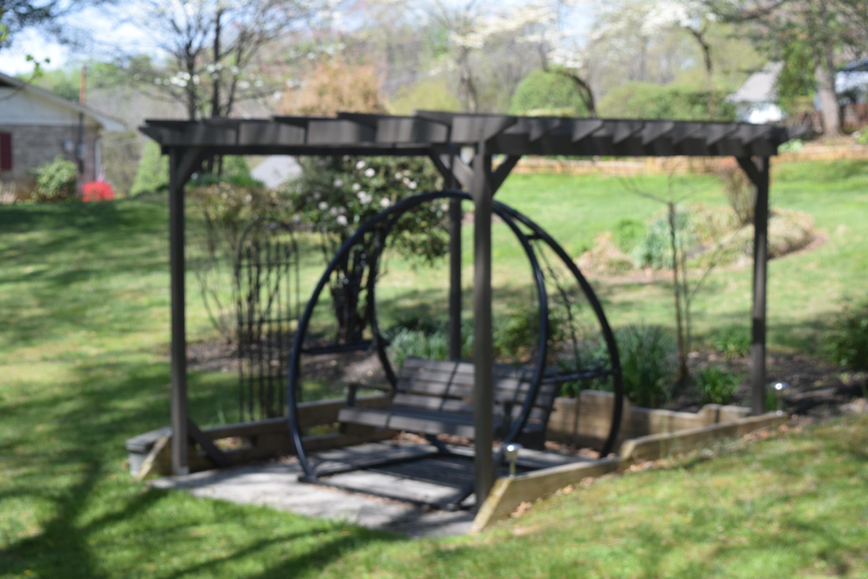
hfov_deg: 28.1
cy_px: 290
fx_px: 1736
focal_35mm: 72
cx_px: 434
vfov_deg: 18.9
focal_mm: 48
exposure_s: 1/250
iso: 220
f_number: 8
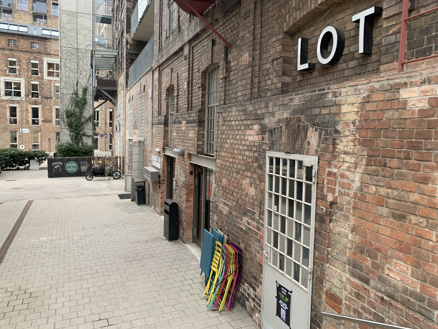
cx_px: 219
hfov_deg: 67.3
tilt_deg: -4.4
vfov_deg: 53.1
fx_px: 329
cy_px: 164
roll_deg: -1.9
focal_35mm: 26
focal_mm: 4.25
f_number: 1.8
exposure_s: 1/122
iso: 50
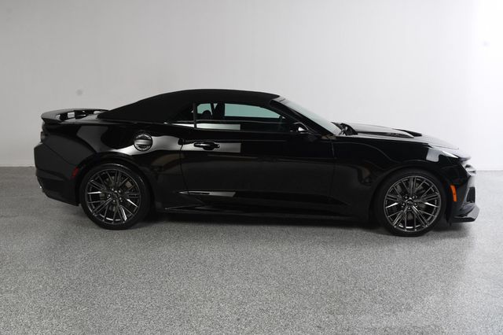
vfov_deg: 43.6
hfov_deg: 62.0
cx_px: 252
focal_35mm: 30
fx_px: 419
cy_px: 168
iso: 100
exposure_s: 1/160
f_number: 10
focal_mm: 20
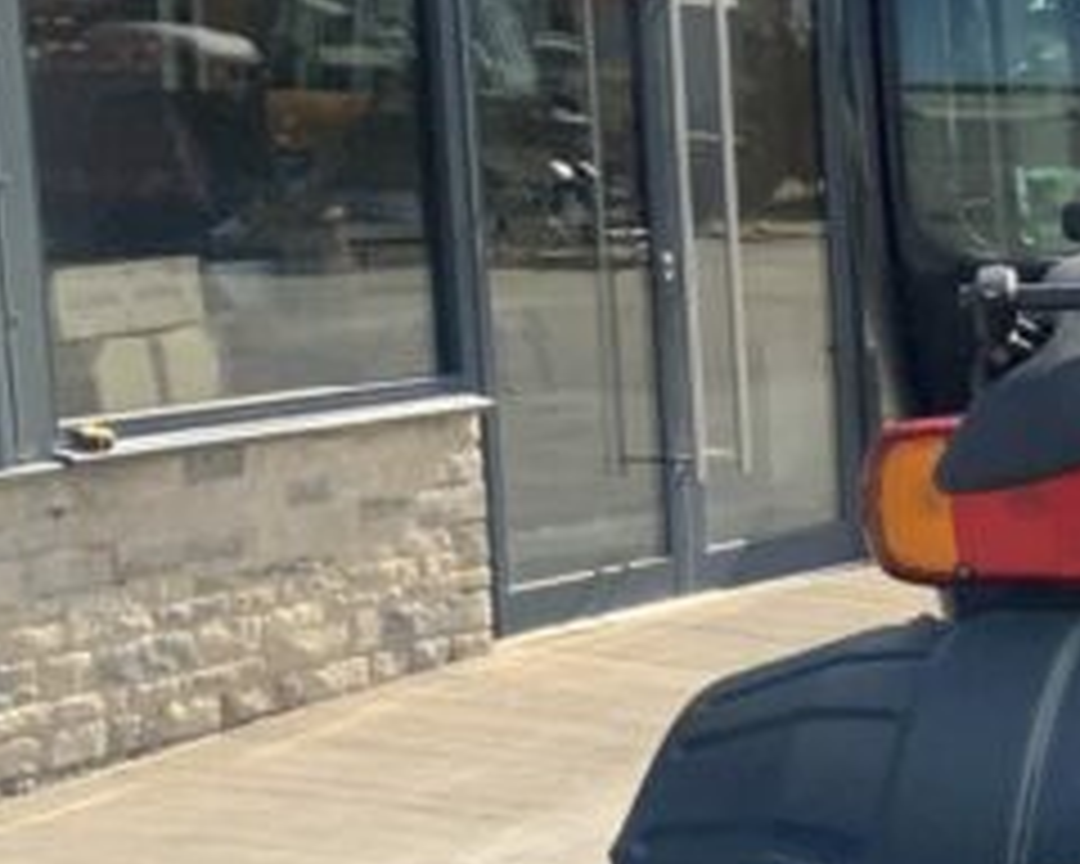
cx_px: 2034
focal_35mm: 121
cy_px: 850
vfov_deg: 12.6
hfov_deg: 13.9
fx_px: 3868
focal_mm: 3
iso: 16
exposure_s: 1/1412
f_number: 1.8
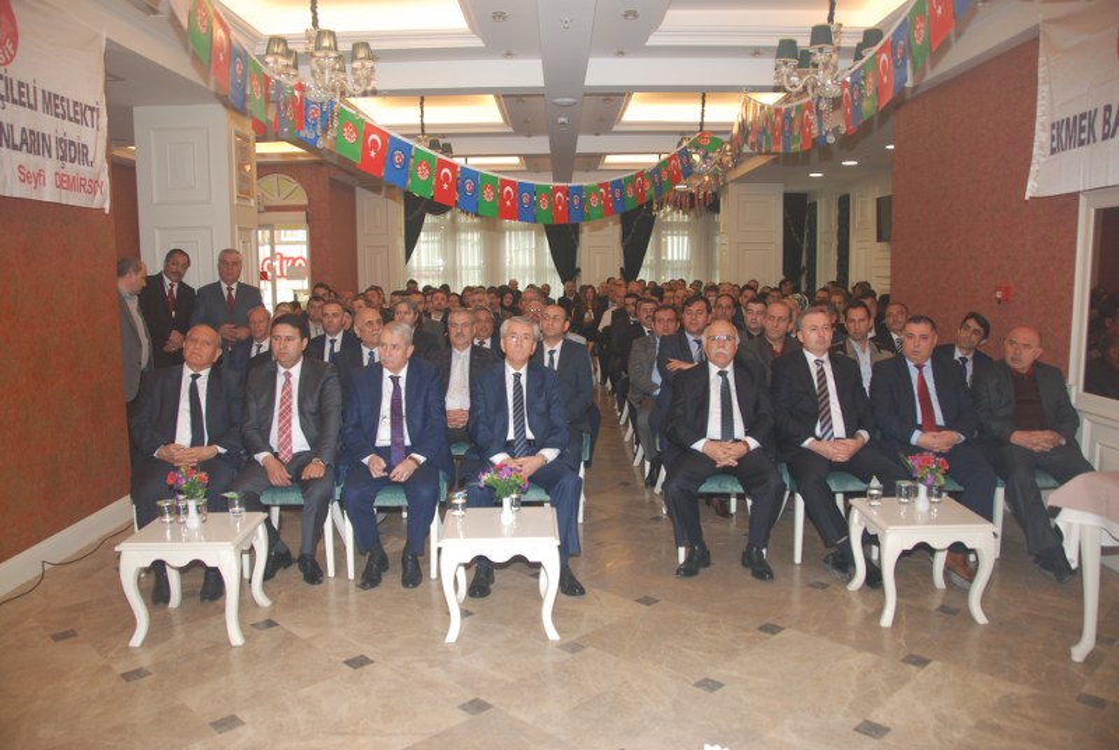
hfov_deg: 67.3
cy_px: 375
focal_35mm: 27
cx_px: 560
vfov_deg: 48.1
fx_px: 840
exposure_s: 1/60
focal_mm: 18
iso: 200
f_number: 4
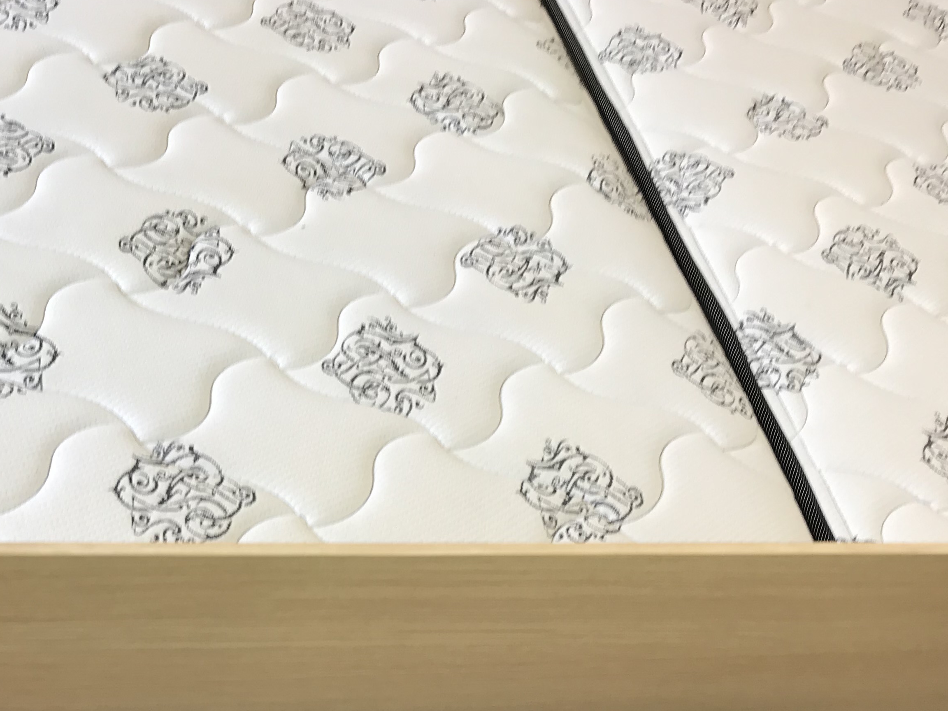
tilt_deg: -49.0
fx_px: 1342
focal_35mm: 49
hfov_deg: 38.5
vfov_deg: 28.9
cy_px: 590
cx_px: 319
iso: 20
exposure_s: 1/50
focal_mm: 3.99
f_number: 1.8
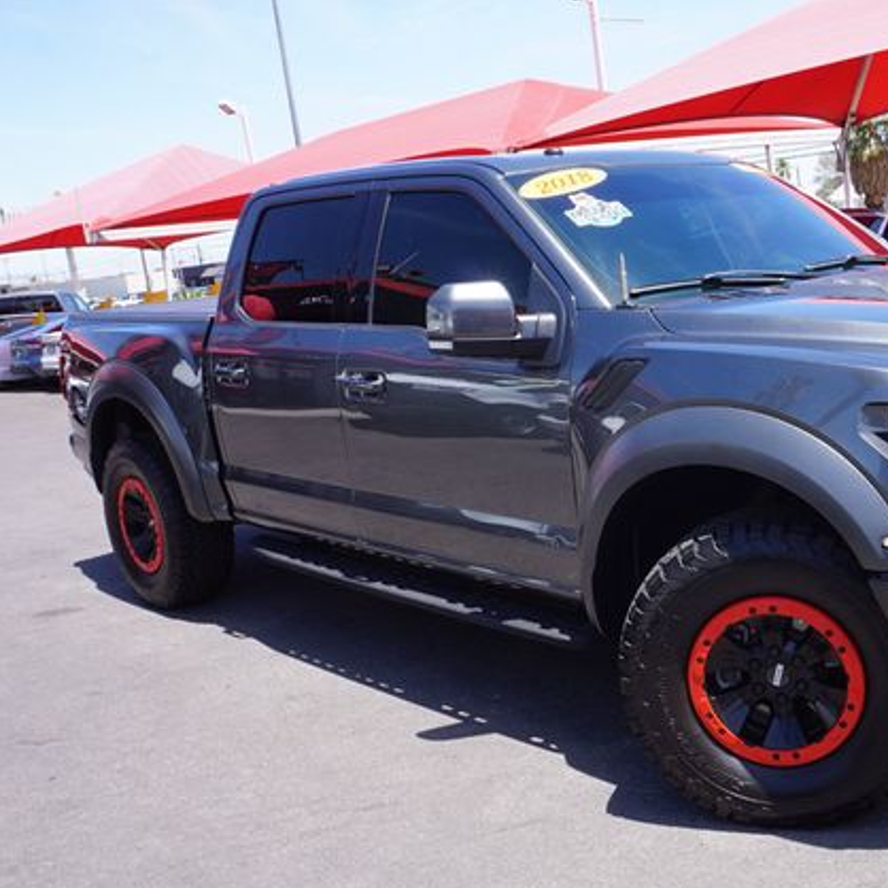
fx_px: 1132
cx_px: 678
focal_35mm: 39
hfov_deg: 41.4
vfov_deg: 42.8
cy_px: 450
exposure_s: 1/80
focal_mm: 20
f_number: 9
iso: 100
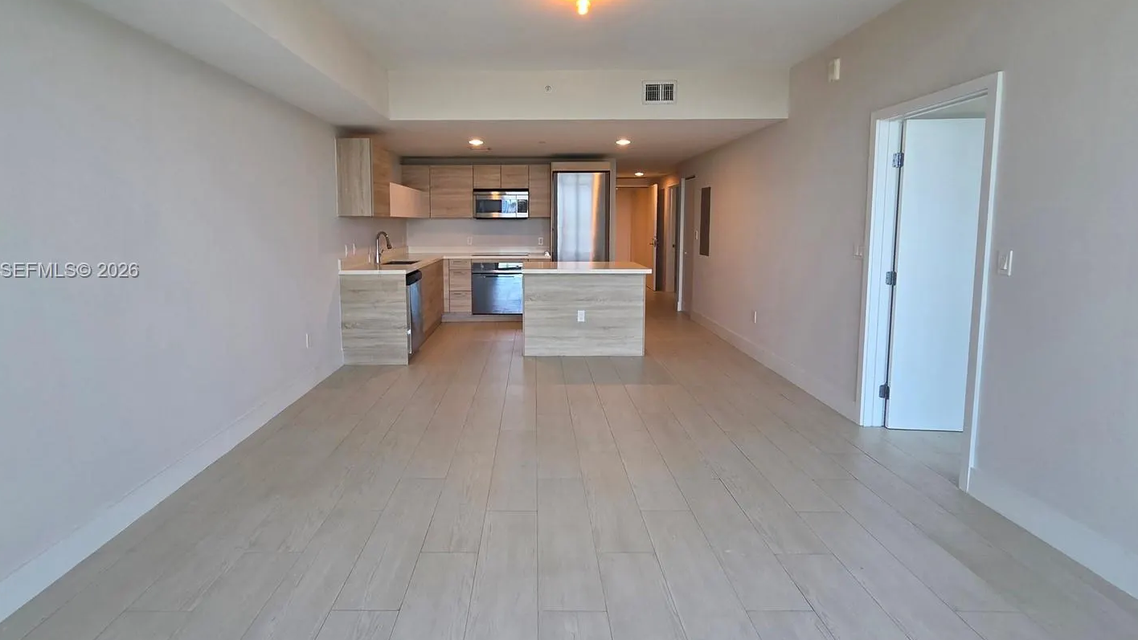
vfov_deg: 66.7
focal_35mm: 16
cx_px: 531
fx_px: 483
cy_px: 271
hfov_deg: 99.2
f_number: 2.2
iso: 200
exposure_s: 1/120
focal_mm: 2.2
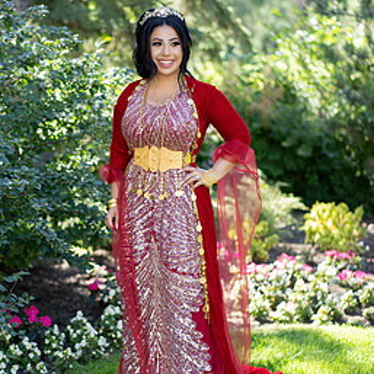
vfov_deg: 21.1
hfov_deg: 21.1
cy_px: 185
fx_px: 1002
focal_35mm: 82
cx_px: 162
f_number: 1.8
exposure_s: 1/250
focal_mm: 55
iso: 100
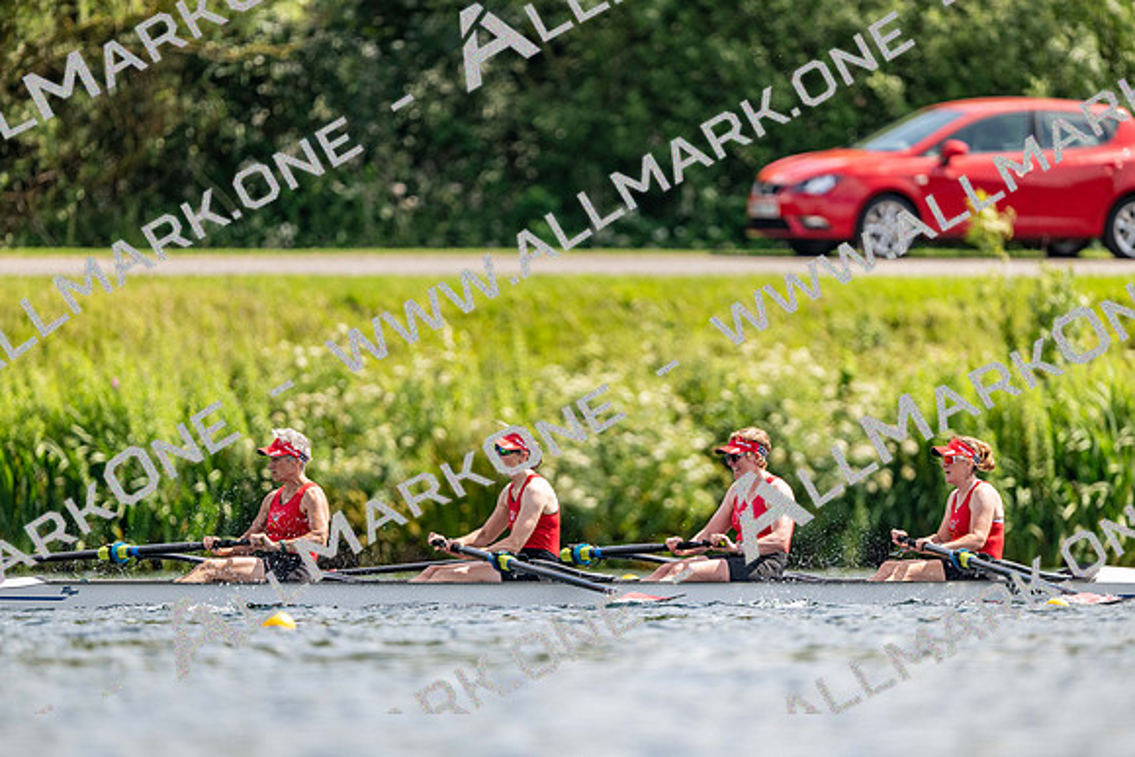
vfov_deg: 2.3
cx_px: 568
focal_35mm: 600
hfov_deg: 3.4
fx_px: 18920
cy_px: 378
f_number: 4
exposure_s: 1/3200
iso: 500
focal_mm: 600
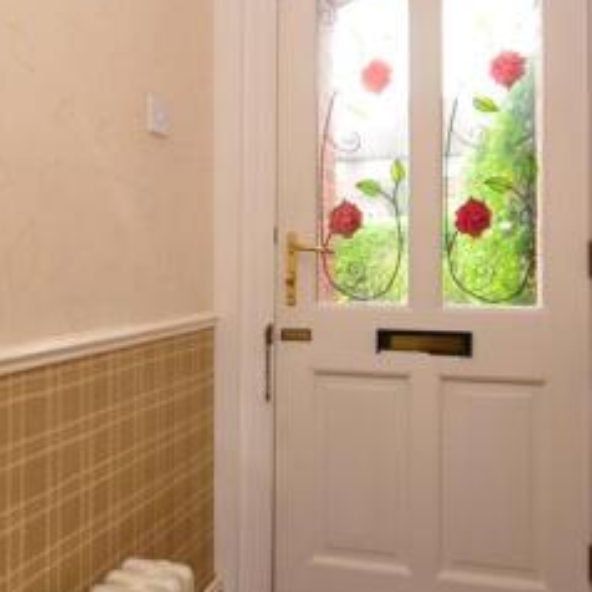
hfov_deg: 47.2
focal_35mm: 35
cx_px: 294
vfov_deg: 46.9
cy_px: 234
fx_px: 677
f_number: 9
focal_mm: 10
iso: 400
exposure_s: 1/10
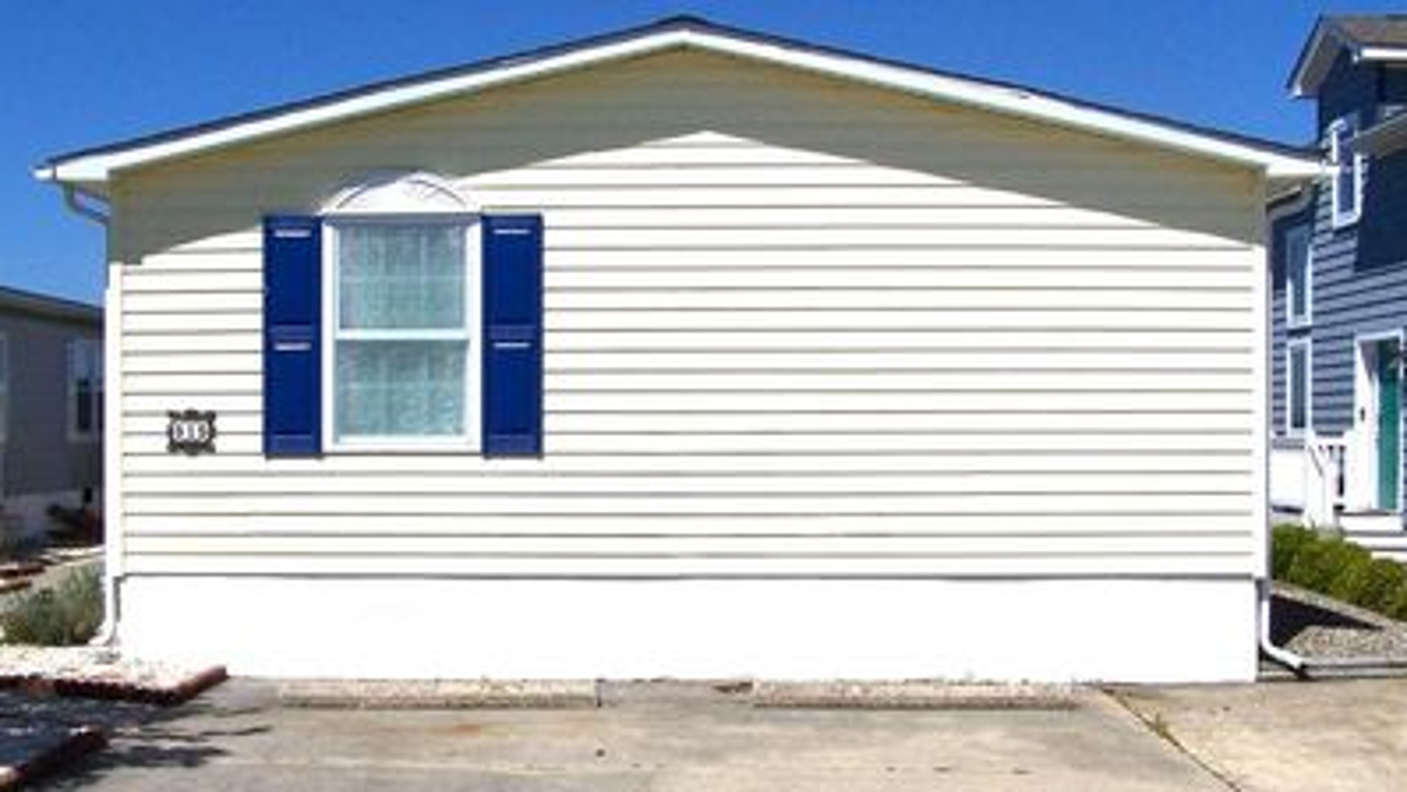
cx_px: 686
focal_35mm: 52
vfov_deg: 23.1
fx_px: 1940
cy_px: 437
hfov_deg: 39.9
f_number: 5.6
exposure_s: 1/1500
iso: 80
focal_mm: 6.3
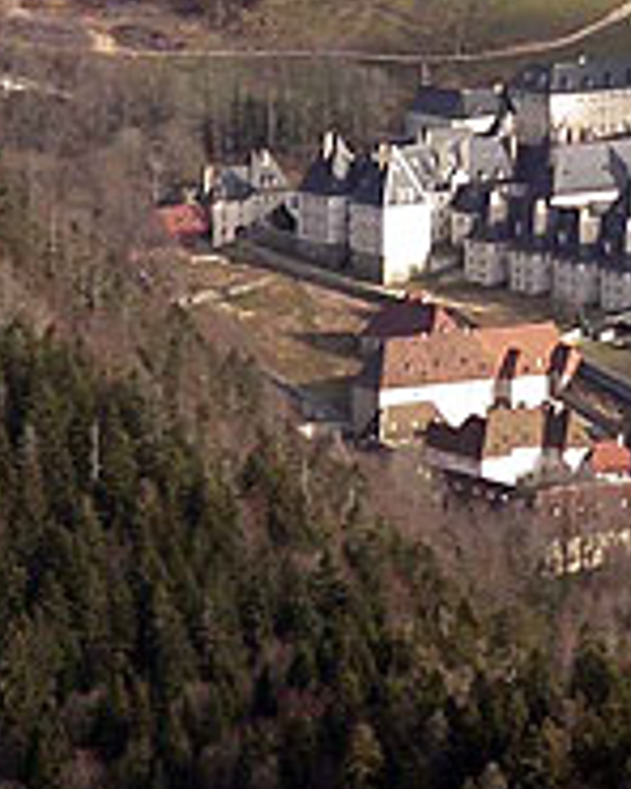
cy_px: 209
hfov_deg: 3.5
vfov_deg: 4.3
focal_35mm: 445
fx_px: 10388
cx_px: 759
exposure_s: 1/200
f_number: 4.6
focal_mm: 39
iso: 125
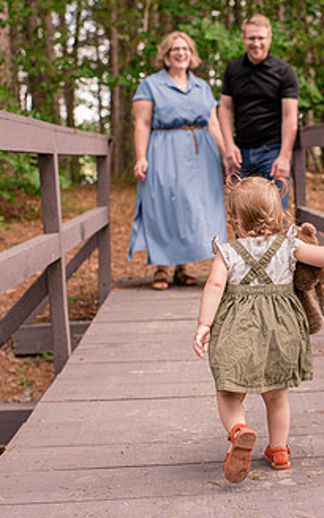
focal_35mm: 63
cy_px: 263
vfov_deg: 32.5
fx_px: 890
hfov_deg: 20.4
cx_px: 253
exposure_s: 1/640
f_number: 2.8
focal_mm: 35
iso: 400
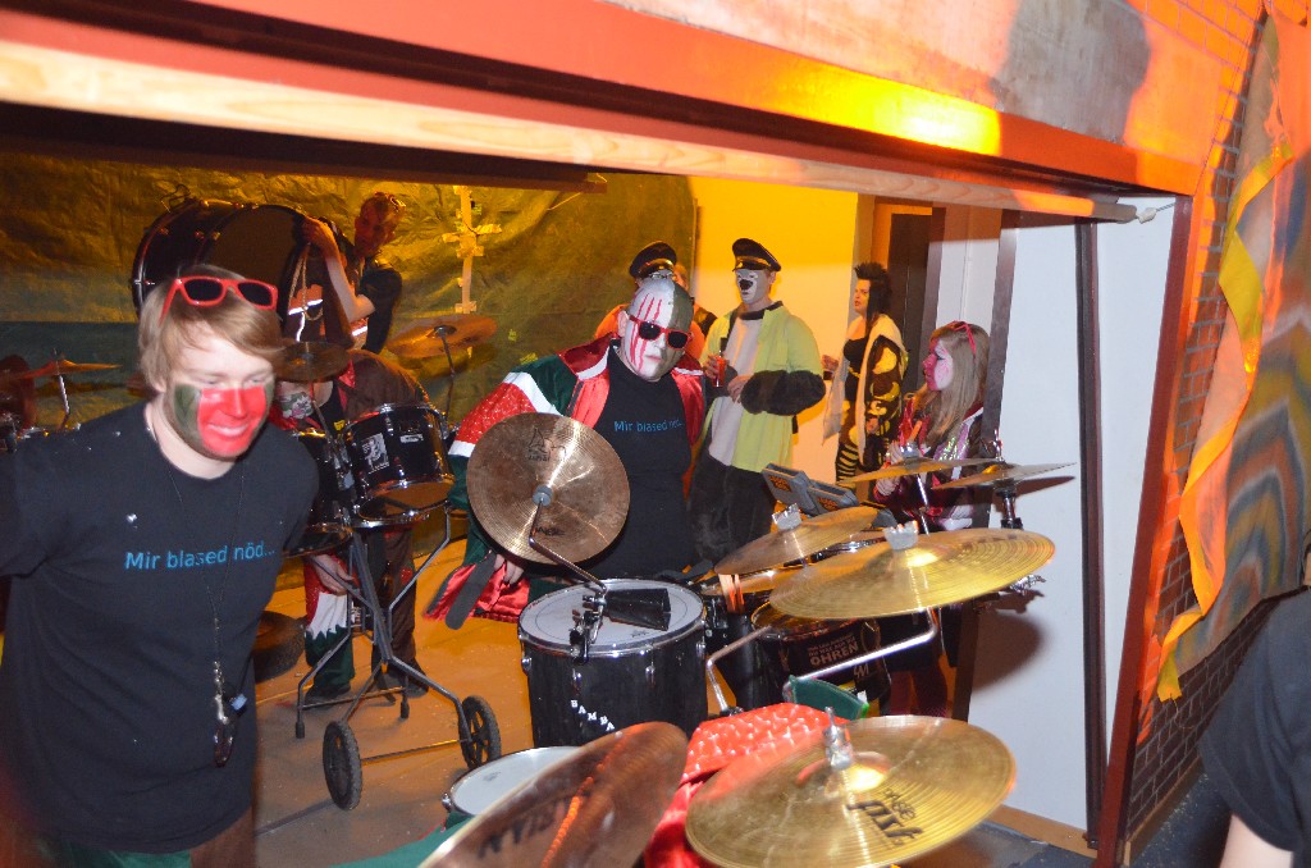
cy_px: 434
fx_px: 1199
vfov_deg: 39.8
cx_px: 656
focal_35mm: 33
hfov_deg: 57.3
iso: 3200
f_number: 4
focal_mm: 22
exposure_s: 1/60
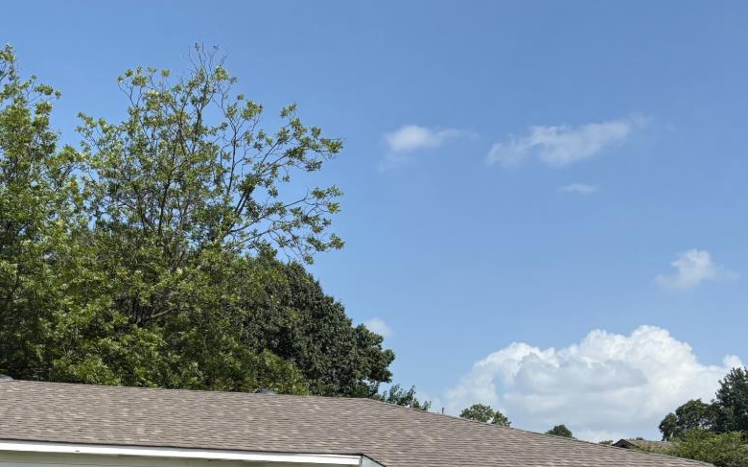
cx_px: 116
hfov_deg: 36.5
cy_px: 525
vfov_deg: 22.8
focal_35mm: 53
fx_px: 1080
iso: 50
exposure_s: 1/4608
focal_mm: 5.96
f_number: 1.6
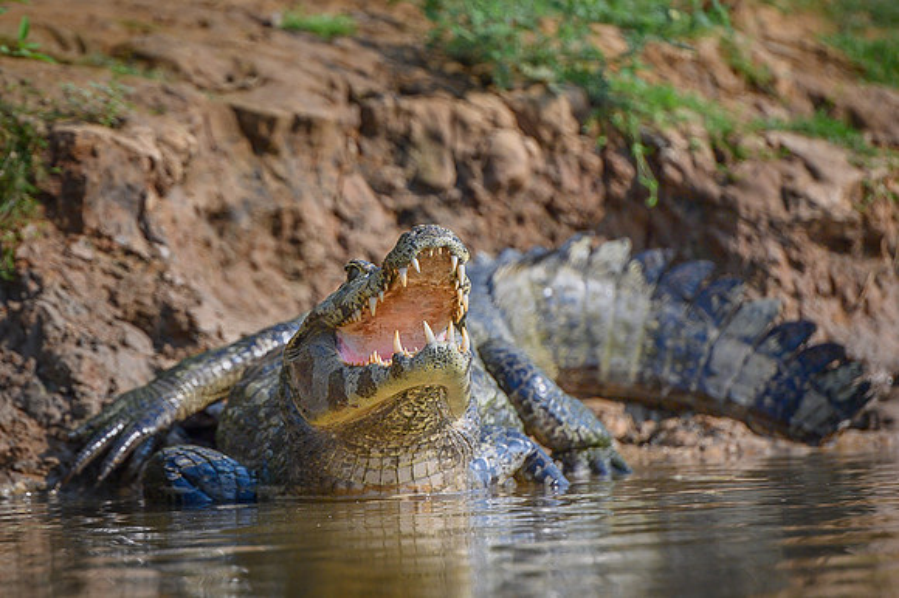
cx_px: 217
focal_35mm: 671
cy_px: 287
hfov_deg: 3.1
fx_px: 16752
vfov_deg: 2.0
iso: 140
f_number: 4
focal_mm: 400
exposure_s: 1/1600
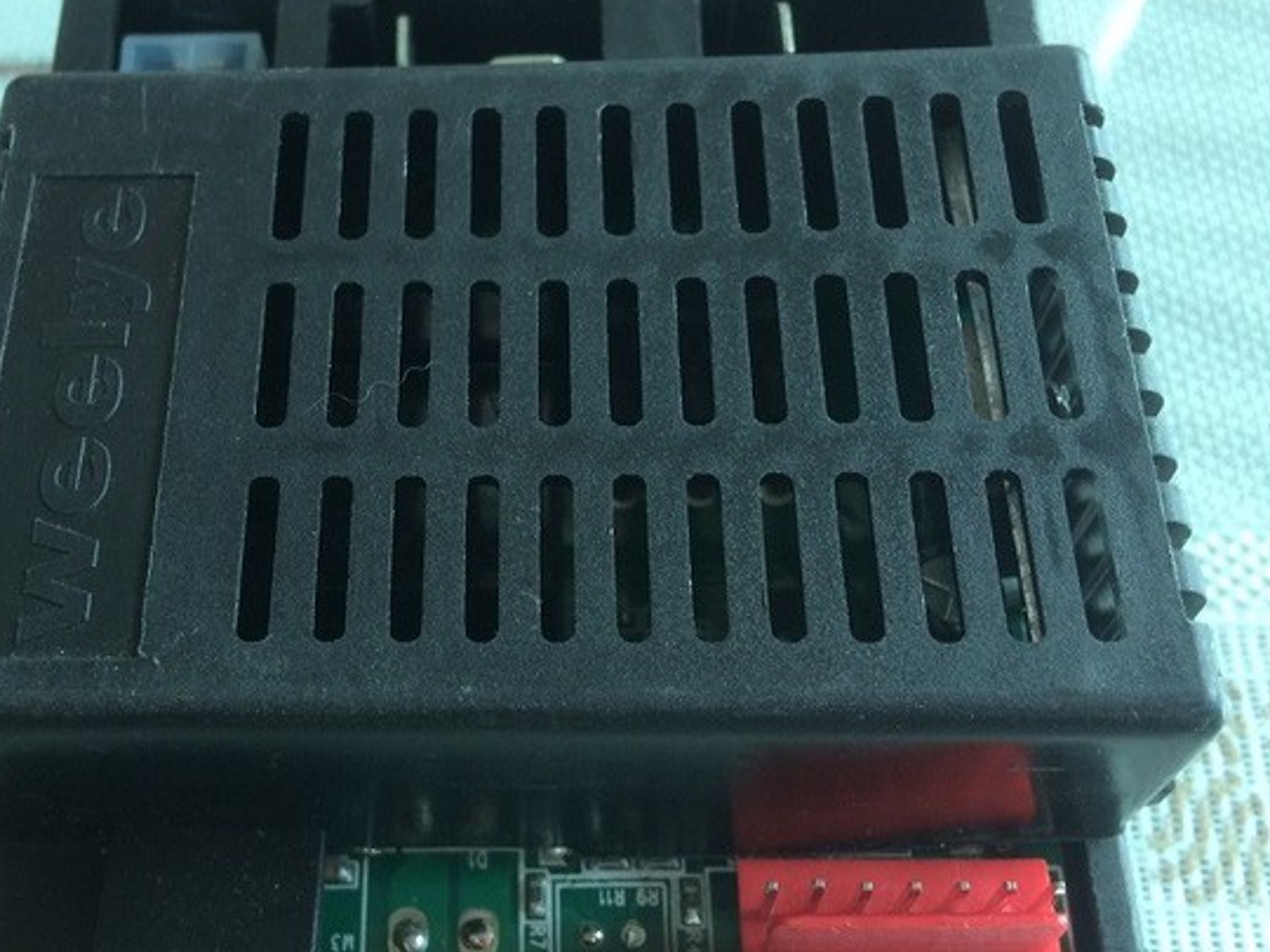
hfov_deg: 43.5
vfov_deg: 33.6
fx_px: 1578
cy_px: 440
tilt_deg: -63.1
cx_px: 477
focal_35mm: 43
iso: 100
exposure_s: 1/33
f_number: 2.2
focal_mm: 4.15
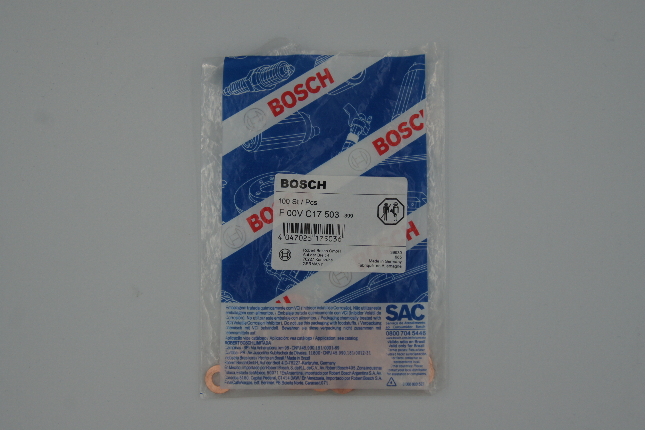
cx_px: 322
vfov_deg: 25.7
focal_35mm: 52
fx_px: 940
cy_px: 215
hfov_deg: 37.9
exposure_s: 1/400
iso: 200
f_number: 5.6
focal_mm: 35
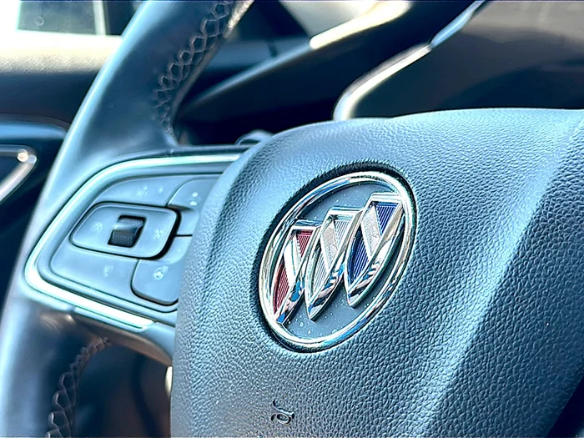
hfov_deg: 42.1
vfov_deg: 32.2
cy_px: 219
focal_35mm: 45
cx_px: 292
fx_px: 759
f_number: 1.78
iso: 50
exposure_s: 1/118
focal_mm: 6.86
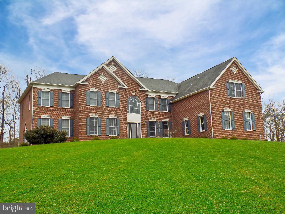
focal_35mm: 41
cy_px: 107
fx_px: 338
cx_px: 142
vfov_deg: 35.1
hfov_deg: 45.8
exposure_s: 1/640
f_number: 3.6
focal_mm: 7.3
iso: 80
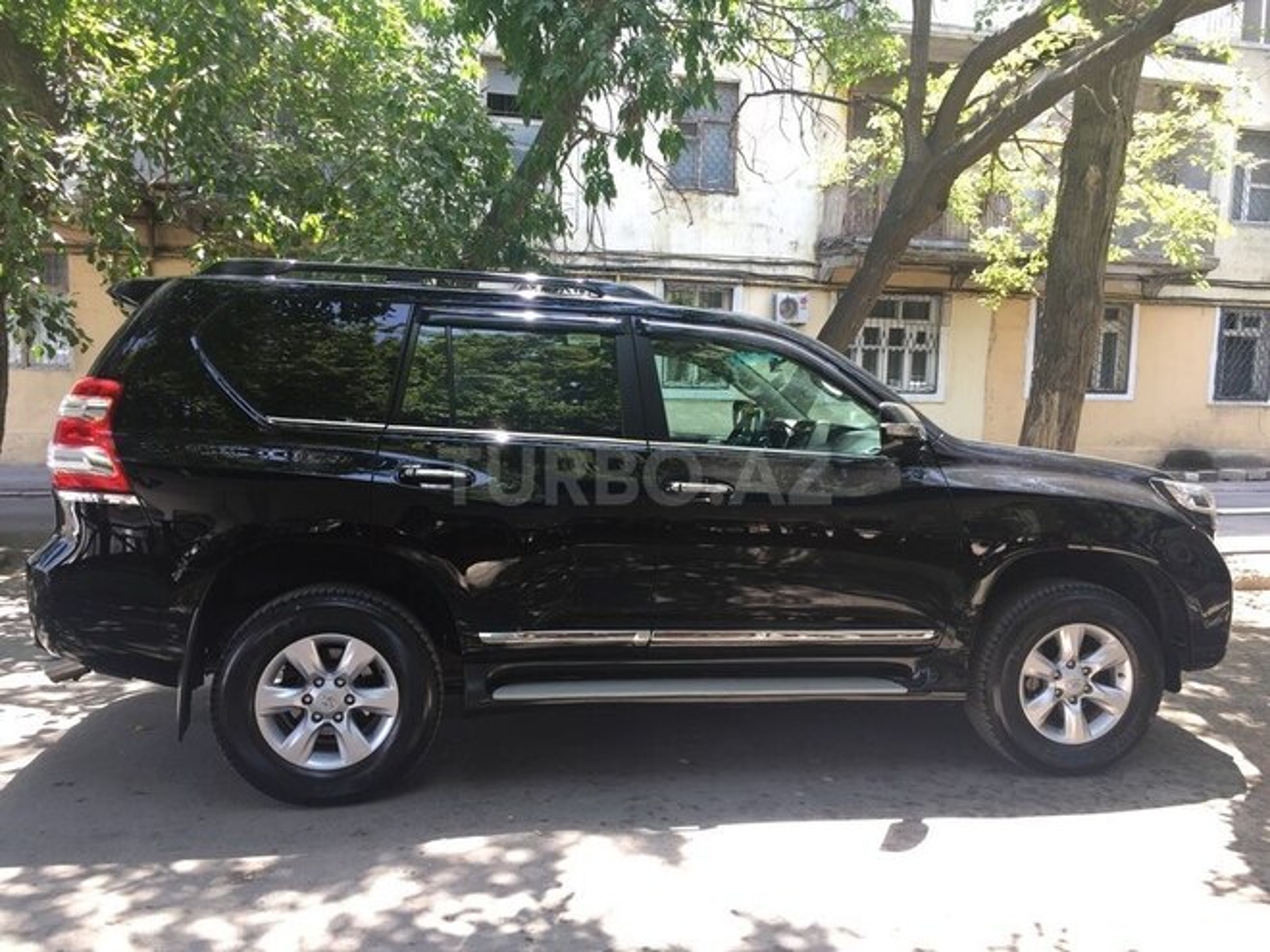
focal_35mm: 29
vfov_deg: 48.2
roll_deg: -2.8
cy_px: 476
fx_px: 1064
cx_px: 635
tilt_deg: -6.4
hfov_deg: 61.7
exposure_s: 1/100
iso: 32
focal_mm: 4.15
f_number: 2.2
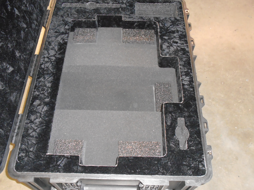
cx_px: 127
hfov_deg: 51.4
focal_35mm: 36
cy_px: 95
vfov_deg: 39.7
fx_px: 264
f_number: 3.8
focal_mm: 6.4
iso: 800
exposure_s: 1/40
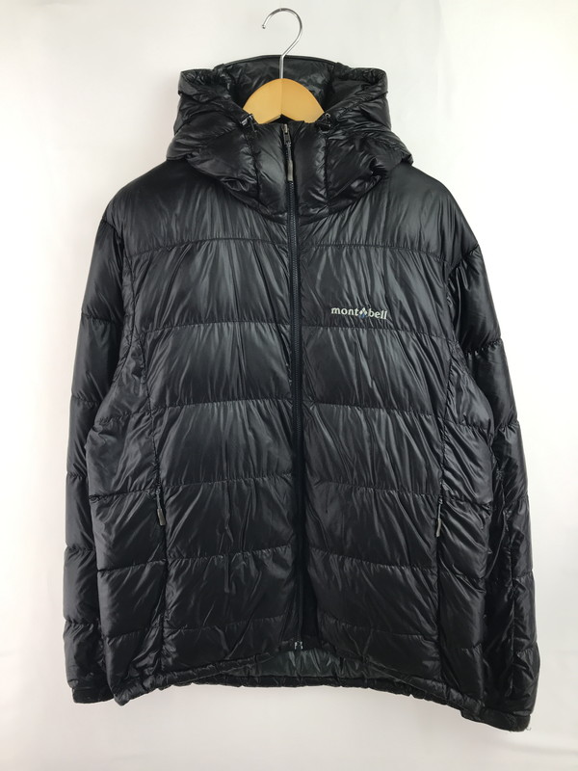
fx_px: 623
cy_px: 386
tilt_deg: -27.3
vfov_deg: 63.4
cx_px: 289
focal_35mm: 28
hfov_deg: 49.7
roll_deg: +0.5
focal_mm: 3.99
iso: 25
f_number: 1.8
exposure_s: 1/100
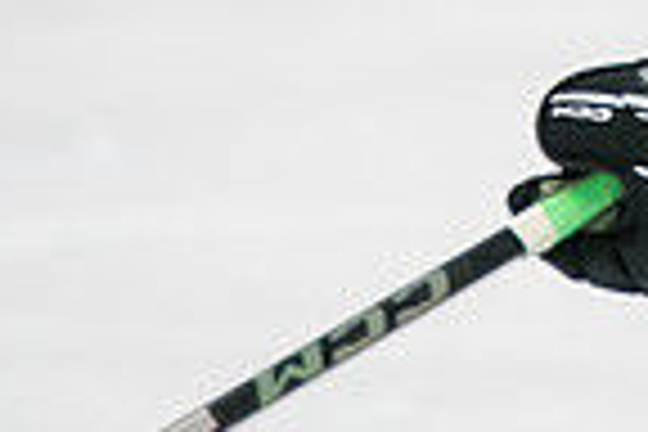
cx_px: 1011
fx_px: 33909
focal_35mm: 1884
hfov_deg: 1.1
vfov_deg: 0.7
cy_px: -594
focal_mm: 300
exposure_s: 1/1000
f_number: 3.2
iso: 3200
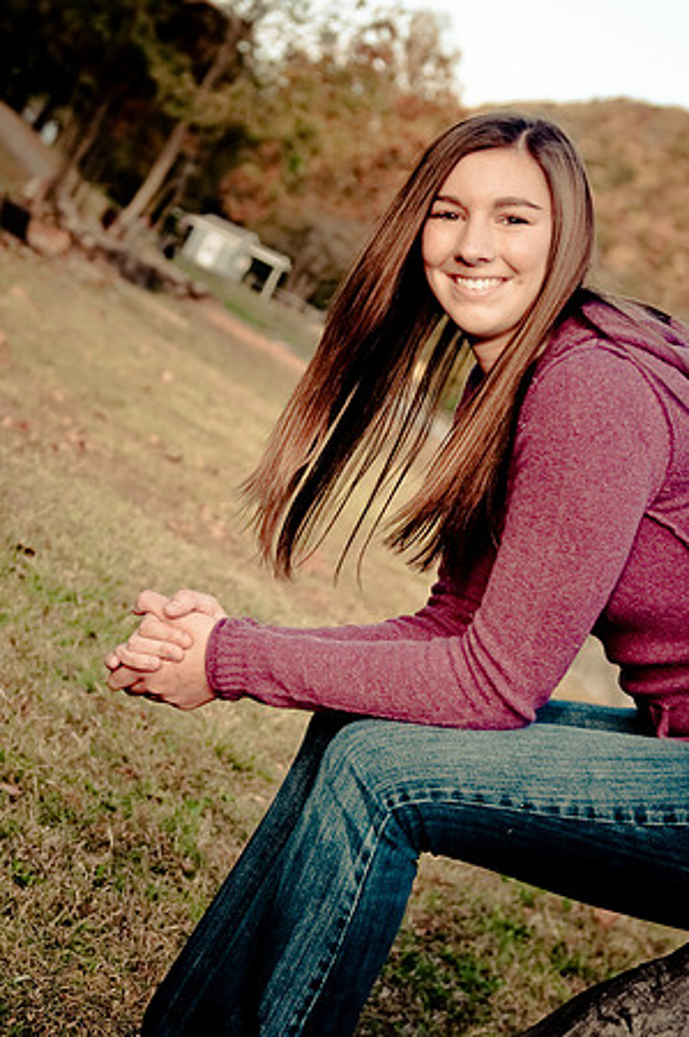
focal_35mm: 51
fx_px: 1467
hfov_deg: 26.4
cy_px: 518
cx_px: 344
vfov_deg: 38.9
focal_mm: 34
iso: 100
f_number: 2.8
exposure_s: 1/500
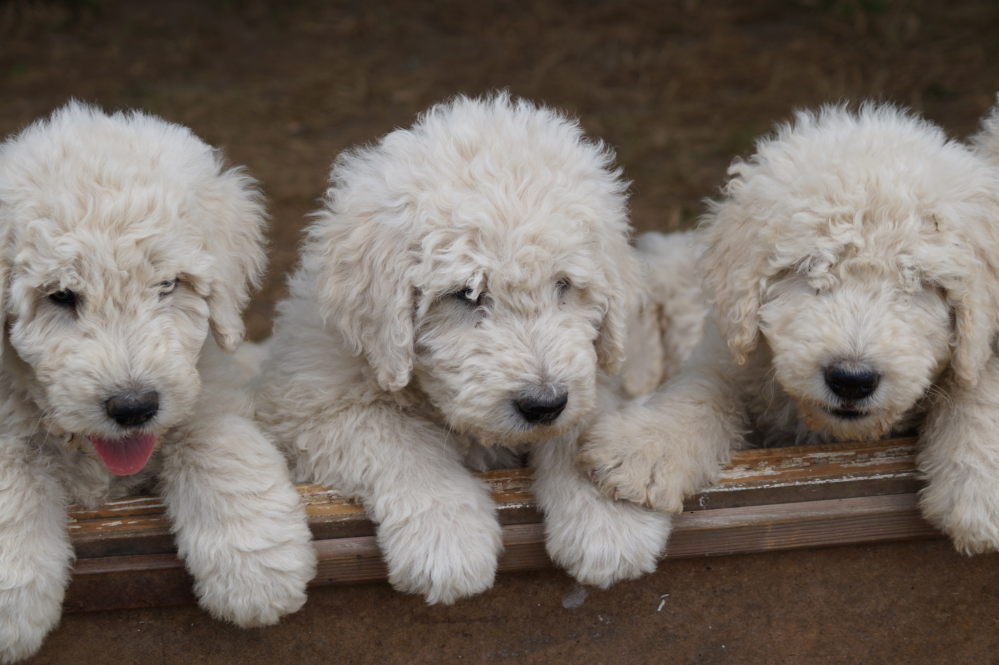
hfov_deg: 24.6
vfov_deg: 16.5
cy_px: 332
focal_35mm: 82
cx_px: 500
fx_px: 2288
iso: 100
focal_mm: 55
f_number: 6.3
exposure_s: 1/320
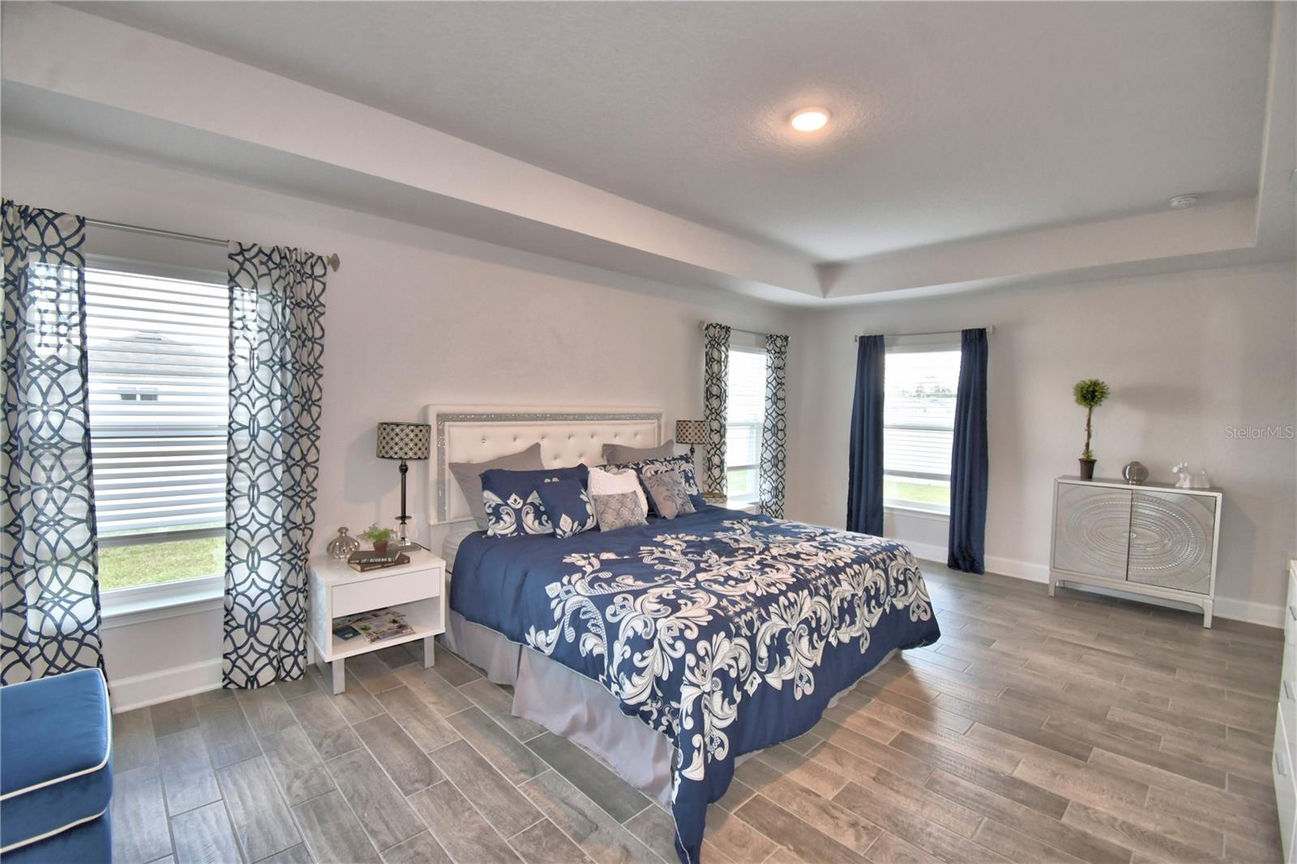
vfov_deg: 77.3
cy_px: 432
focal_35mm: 15
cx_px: 648
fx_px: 540
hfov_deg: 100.4
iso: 200
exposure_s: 1/40
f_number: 4.5
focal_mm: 10
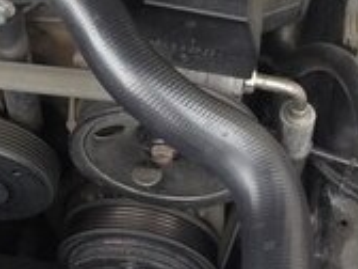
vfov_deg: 11.1
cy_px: -89
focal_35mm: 130
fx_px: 1344
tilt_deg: -51.9
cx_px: -34
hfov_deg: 14.8
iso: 50
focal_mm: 4.12
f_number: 2.4
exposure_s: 1/24
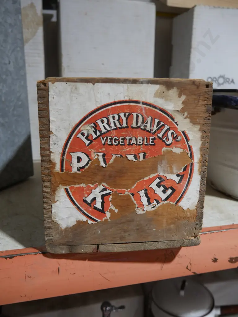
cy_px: 158
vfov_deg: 56.8
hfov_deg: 44.2
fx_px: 293
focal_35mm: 32
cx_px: 119
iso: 400
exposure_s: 1/60
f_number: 3.6
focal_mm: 16
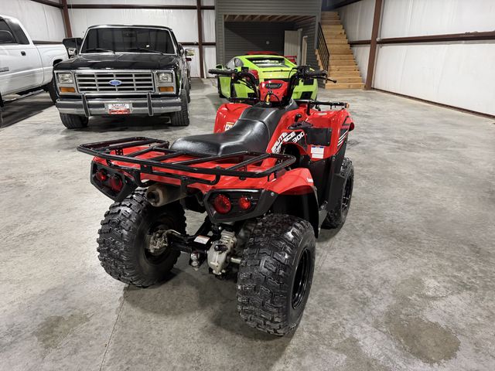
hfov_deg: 71.6
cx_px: 248
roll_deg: -0.3
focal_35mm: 24
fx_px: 343
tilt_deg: -21.8
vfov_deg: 56.8
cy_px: 186
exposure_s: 1/60
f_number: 1.78
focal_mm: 6.76
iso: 400
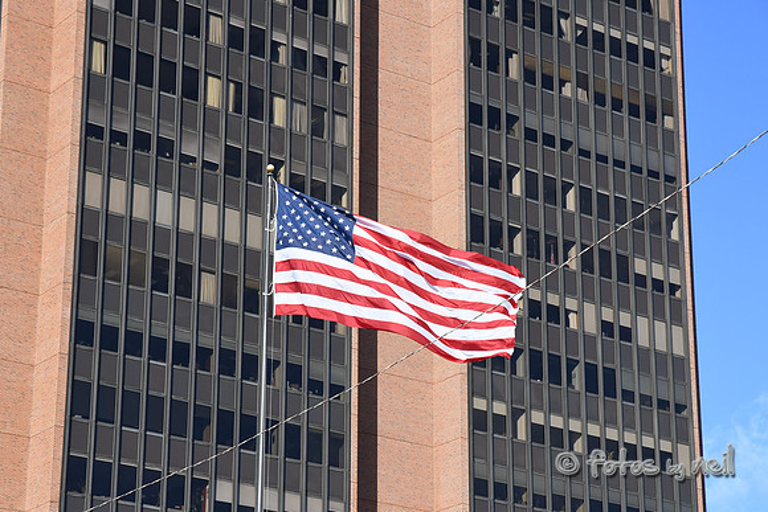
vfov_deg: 13.0
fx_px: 2240
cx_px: 384
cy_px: 256
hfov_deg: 19.5
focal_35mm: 105
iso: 640
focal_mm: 70
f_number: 14
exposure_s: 1/640
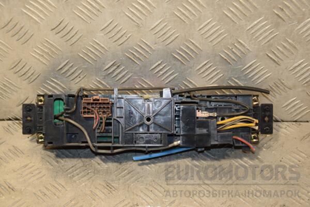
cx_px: 155
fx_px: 620
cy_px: 104
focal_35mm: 72
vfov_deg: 18.9
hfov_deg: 28.1
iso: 800
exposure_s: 1/160
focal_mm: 48
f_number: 4.8
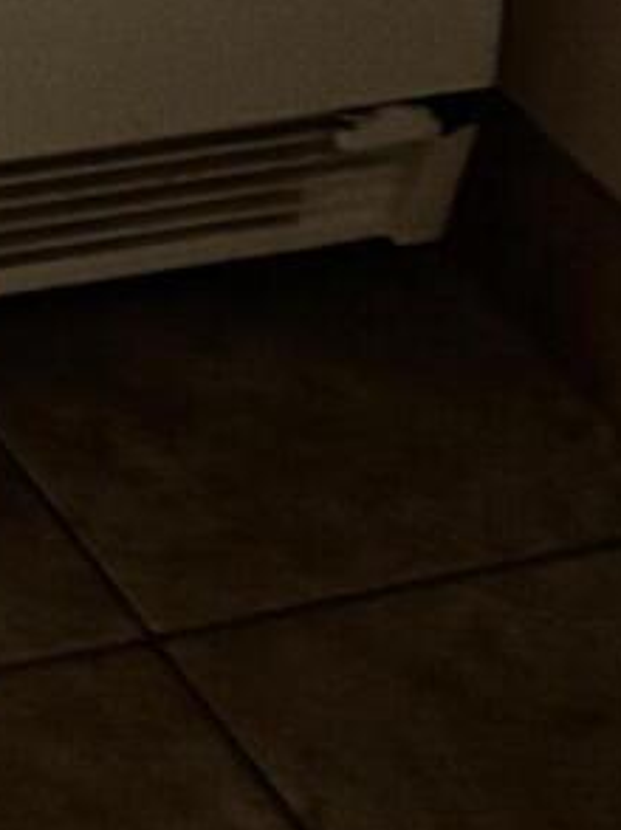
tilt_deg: -11.0
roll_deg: -1.2
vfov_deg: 8.7
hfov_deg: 7.2
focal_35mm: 177
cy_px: -1877
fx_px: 4240
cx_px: -1400
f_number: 1.6
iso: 800
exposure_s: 1/30
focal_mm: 5.96
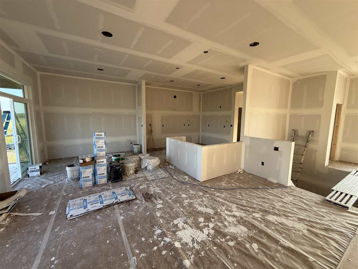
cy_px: 134
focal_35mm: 14
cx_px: 179
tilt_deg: -6.2
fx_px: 145
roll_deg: -0.6
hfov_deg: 102.1
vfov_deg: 85.7
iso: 100
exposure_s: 1/99
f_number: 2.2
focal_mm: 2.22
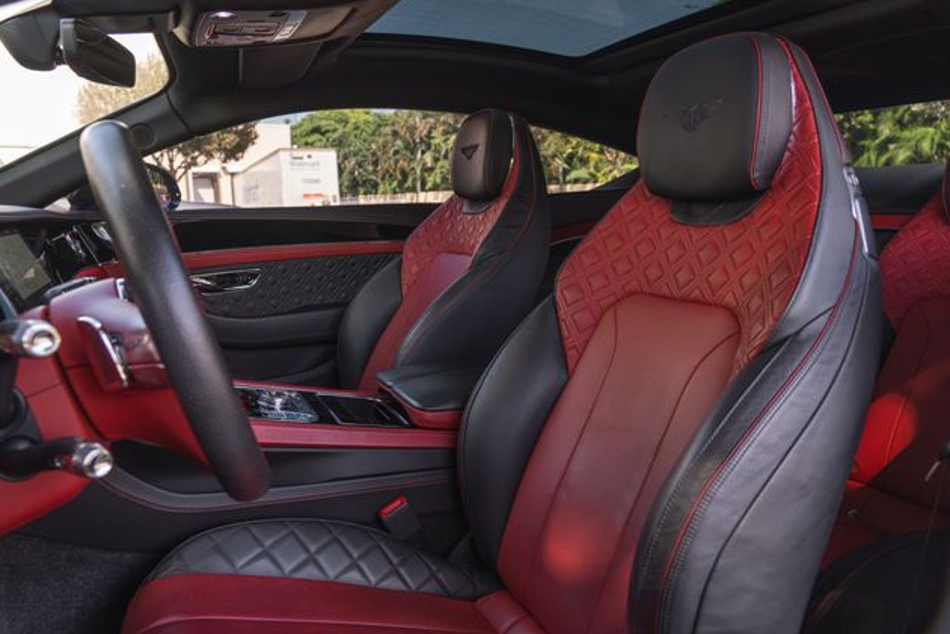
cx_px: 472
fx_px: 660
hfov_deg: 71.5
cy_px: 317
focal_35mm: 25
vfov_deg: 51.3
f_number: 5
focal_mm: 24
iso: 640
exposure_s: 1/100
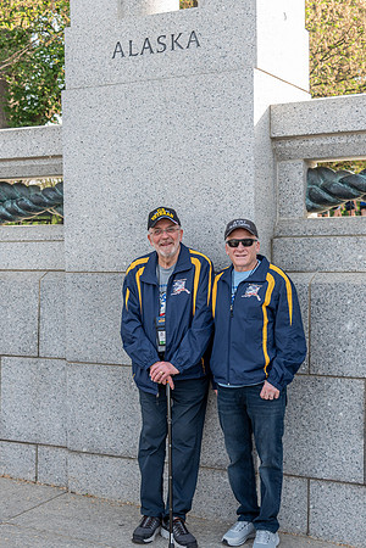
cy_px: 266
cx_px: 171
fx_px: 822
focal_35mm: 54
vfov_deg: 36.9
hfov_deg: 25.1
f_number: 4
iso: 100
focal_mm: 35
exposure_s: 1/125
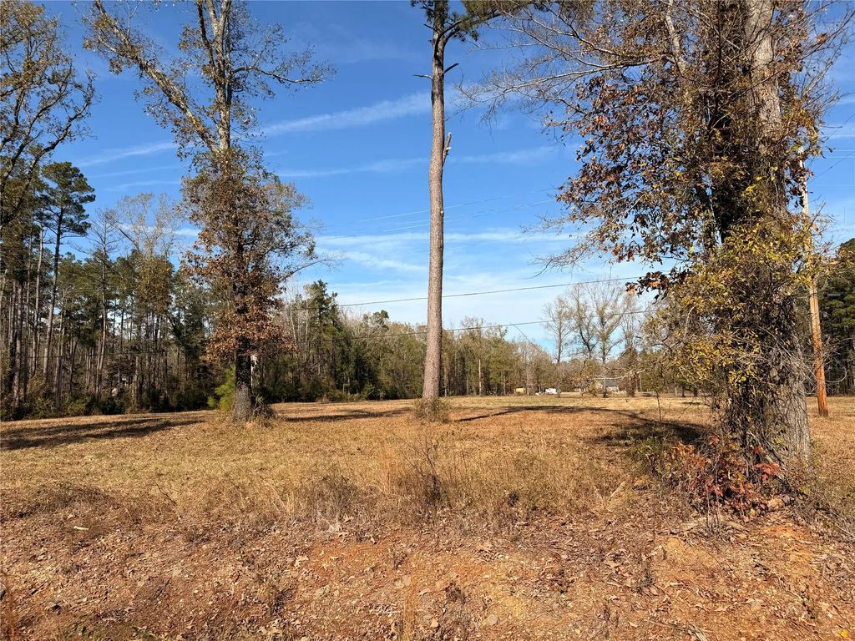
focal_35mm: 24
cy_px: 320
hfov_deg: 71.6
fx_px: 593
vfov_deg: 56.8
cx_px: 428
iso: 80
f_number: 1.78
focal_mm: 6.76
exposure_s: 1/4673
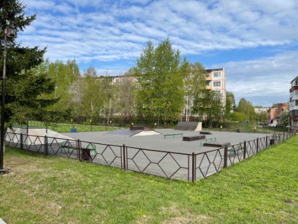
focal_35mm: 25
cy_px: 112
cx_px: 149
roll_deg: -1.3
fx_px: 215
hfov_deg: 69.4
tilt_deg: +1.2
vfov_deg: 54.9
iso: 32
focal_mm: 5.1
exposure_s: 1/2924
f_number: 1.6
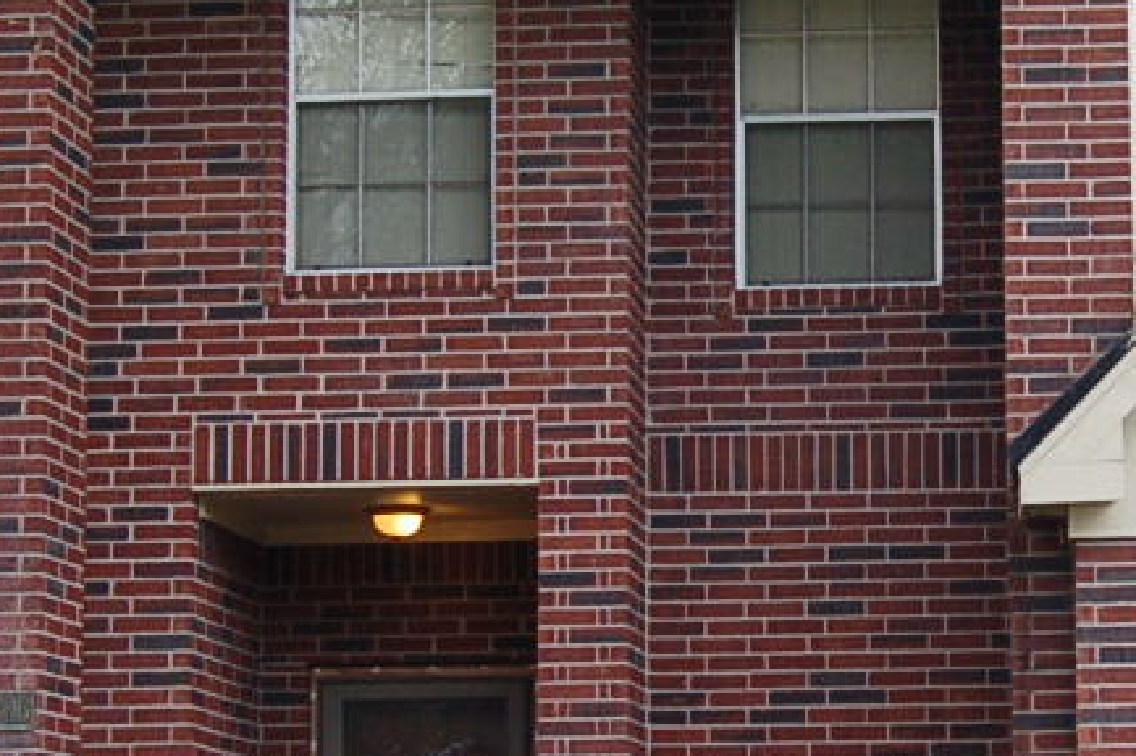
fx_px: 3775
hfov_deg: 16.9
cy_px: 407
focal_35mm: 120
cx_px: 971
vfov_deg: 11.4
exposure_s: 1/100
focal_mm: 23
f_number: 5
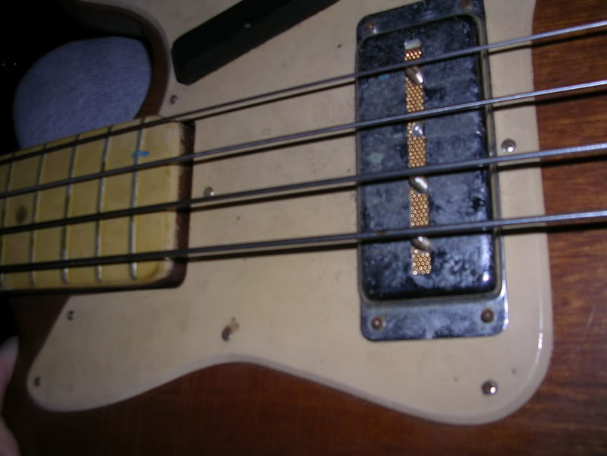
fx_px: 666
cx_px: 304
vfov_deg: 37.7
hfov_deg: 49.0
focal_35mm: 38
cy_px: 228
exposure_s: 1/60.1
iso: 50
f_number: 2.8
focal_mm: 5.8
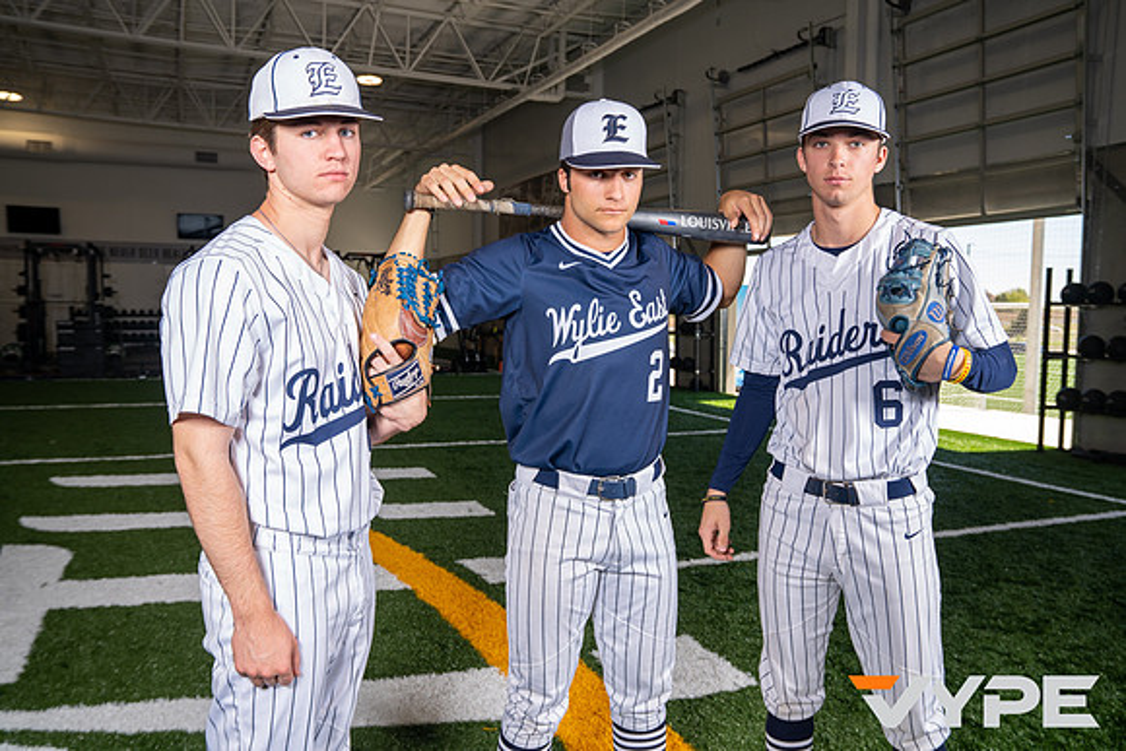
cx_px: 563
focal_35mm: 30
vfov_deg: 43.6
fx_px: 939
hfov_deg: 61.9
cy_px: 376
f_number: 5.6
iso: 200
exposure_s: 1/200
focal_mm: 30
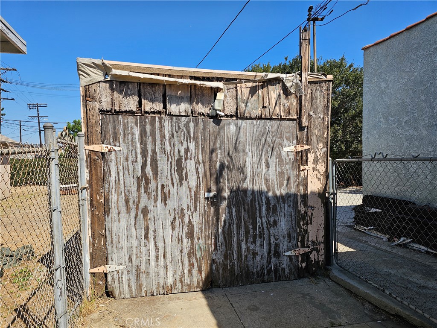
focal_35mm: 23
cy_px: 164
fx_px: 290
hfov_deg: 73.9
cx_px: 218
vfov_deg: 58.9
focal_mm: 6.3
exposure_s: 1/717
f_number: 1.7
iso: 10
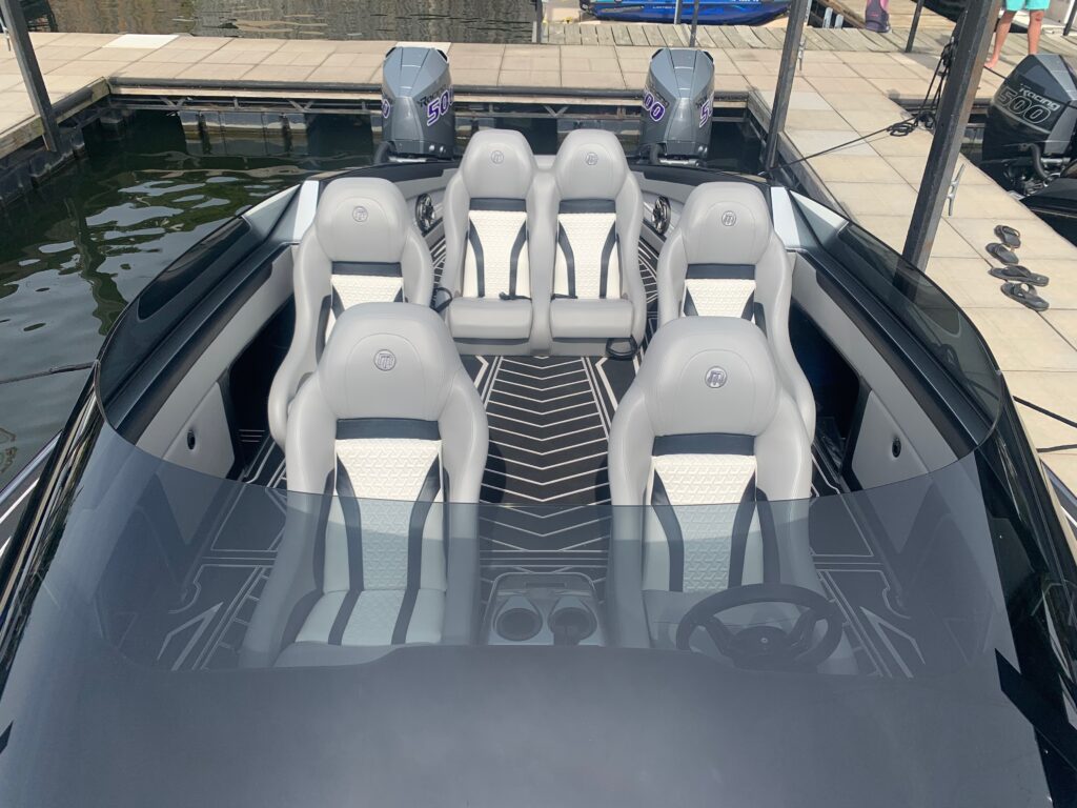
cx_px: 538
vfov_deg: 53.1
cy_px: 404
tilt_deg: -33.7
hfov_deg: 67.3
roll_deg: -2.6
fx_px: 809
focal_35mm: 26
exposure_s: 1/1779
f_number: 1.8
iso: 25
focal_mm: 4.25
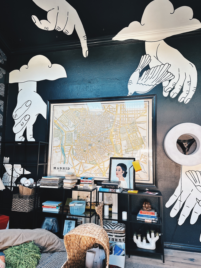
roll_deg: -1.6
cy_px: 134
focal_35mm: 24
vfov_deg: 71.6
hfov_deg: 56.8
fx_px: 186
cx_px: 100
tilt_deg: +4.1
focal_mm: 6.86
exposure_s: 1/109
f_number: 1.78
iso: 250
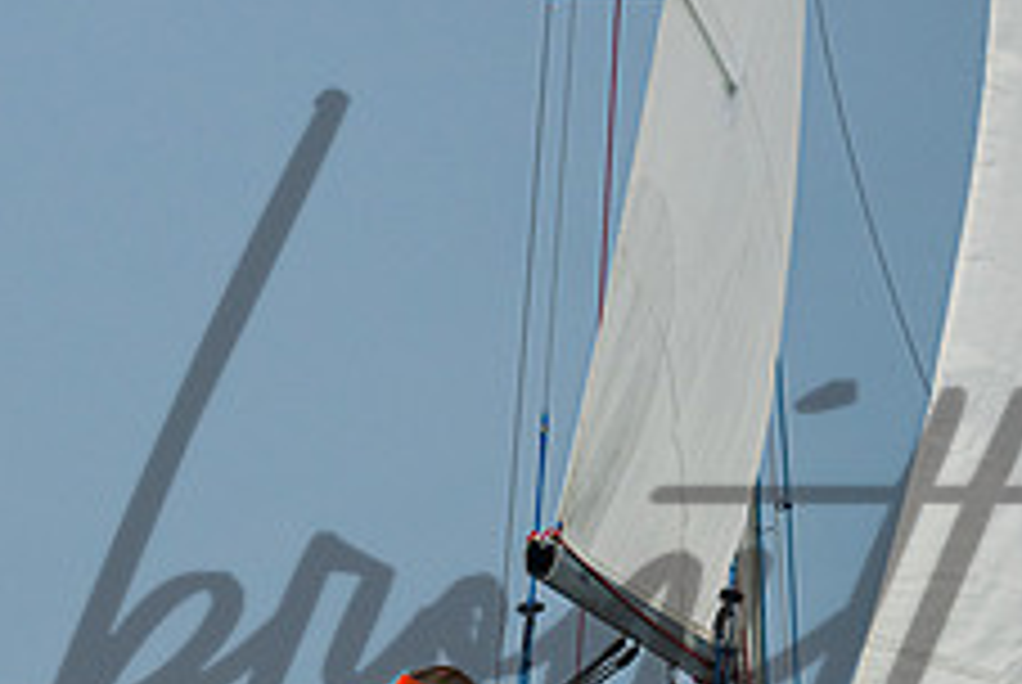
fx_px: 21717
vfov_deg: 1.8
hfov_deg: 2.7
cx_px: -69
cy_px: 536
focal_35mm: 764
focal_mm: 220
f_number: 5
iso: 320
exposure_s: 1/3200
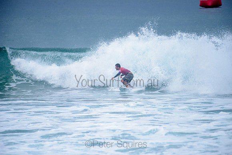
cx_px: 116
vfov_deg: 2.8
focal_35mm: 500
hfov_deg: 4.1
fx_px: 3223
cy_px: 78
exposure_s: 1/2000
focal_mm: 500
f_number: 5.6
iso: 250
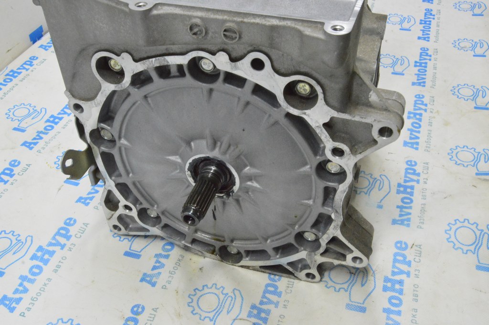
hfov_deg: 49.6
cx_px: 244
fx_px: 529
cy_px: 162
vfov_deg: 34.2
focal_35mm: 39
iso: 6400
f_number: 20
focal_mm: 26
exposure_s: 1/20
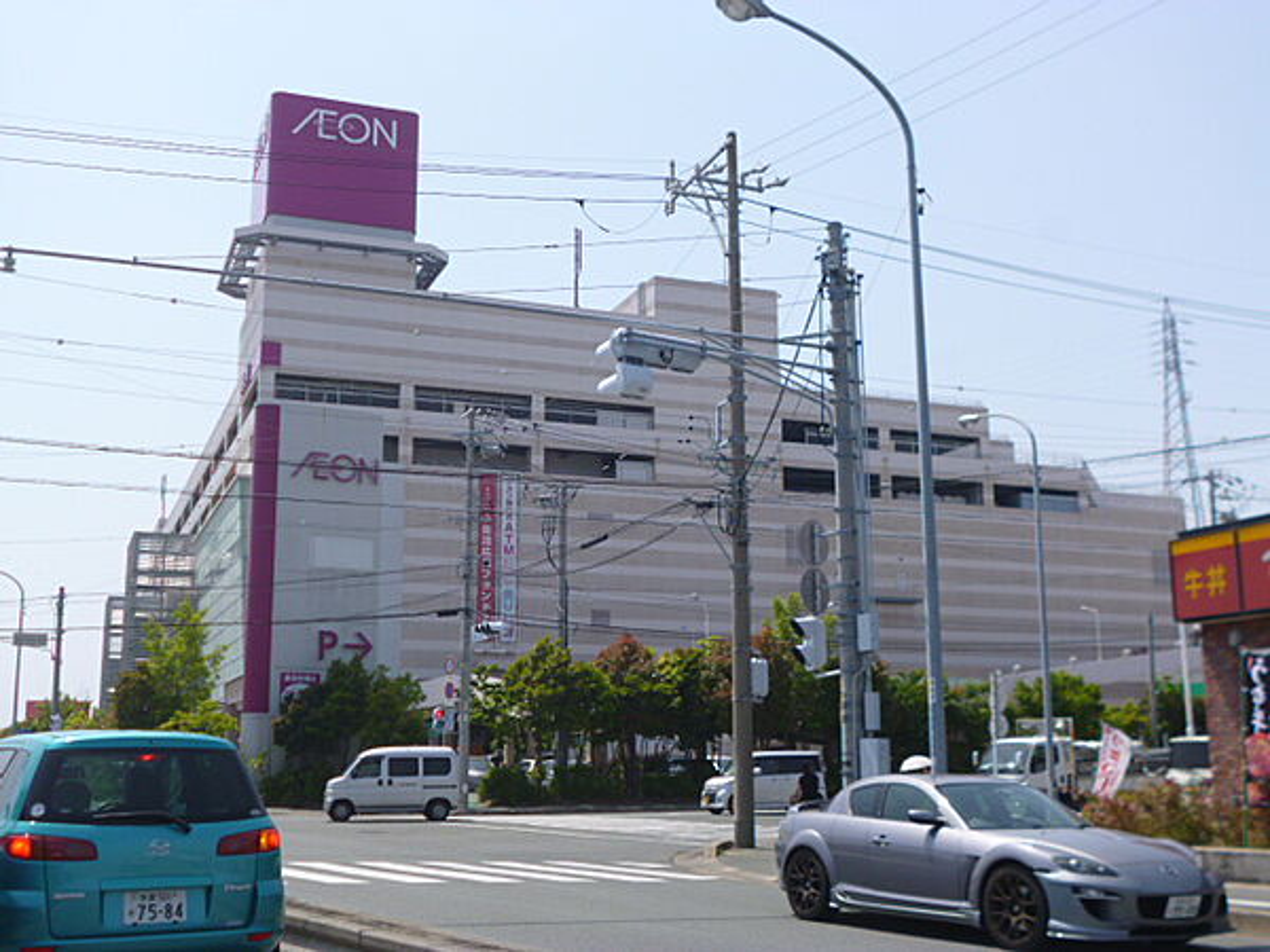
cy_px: 476
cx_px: 635
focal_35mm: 38
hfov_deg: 49.0
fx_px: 1394
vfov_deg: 37.7
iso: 100
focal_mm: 6.8
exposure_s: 1/1300
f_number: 3.2
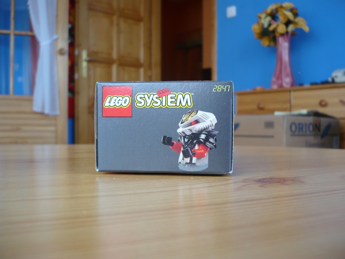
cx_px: 172
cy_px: 130
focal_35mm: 35
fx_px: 349
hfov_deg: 52.6
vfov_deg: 40.7
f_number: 2.8
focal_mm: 5.8
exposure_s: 1/25
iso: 100
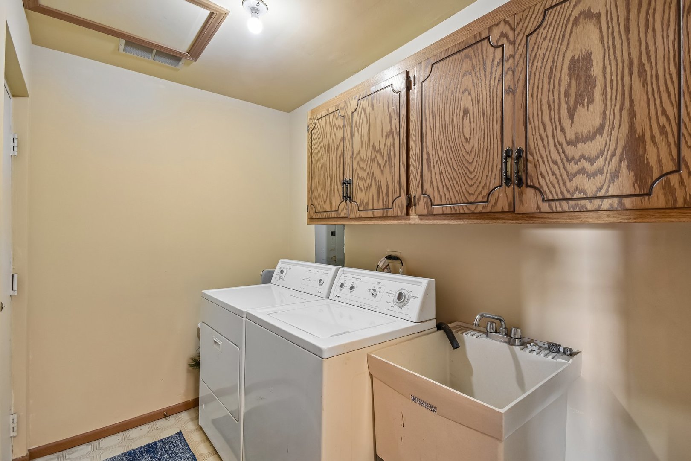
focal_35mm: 16
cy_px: 230
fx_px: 317
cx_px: 346
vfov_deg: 72.1
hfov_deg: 95.0
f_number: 8
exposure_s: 1/4
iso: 500
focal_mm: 11
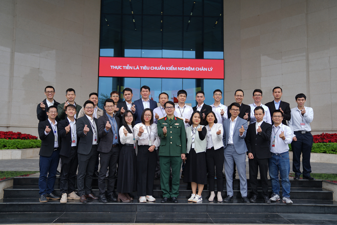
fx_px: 309
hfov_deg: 57.2
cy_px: 112
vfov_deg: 40.0
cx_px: 168
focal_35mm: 33
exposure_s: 1/320
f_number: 2.8
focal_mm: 33
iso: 80
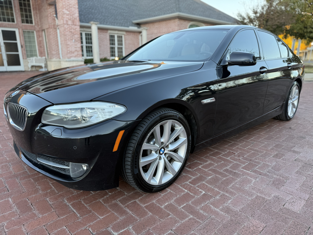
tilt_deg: -15.4
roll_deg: +0.6
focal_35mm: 24
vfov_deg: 56.8
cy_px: 118
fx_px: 217
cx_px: 156
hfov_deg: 71.6
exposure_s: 1/146
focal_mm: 6.76
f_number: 1.78
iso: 80
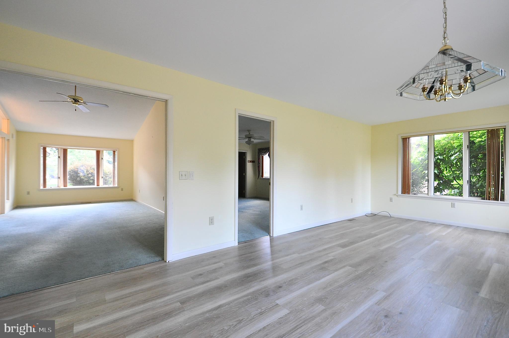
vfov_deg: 77.2
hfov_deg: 100.5
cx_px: 254
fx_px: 212
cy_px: 169
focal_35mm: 15
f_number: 4
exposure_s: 1/60
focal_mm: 10
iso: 900
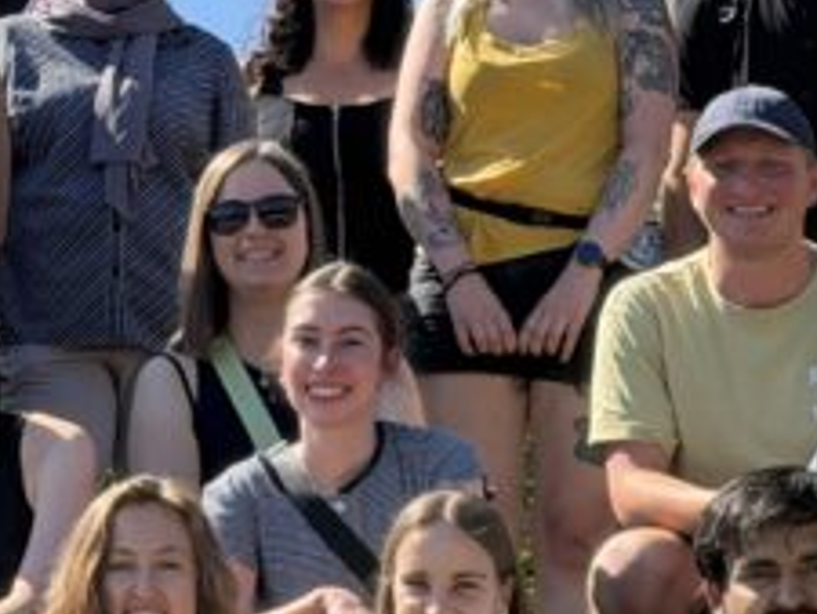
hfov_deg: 9.0
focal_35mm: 218
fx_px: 5148
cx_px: -182
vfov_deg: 6.8
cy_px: 498
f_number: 1.78
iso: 100
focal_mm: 6.76
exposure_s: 1/2342
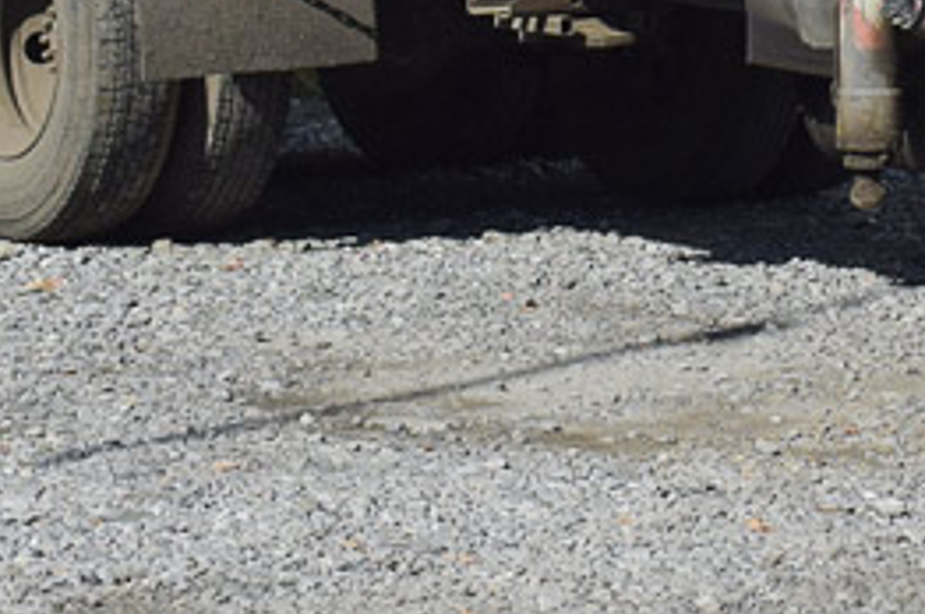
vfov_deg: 5.7
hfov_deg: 8.7
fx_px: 6005
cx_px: 1063
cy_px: -695
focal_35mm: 234
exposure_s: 1/1250
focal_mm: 34
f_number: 7.1
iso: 200
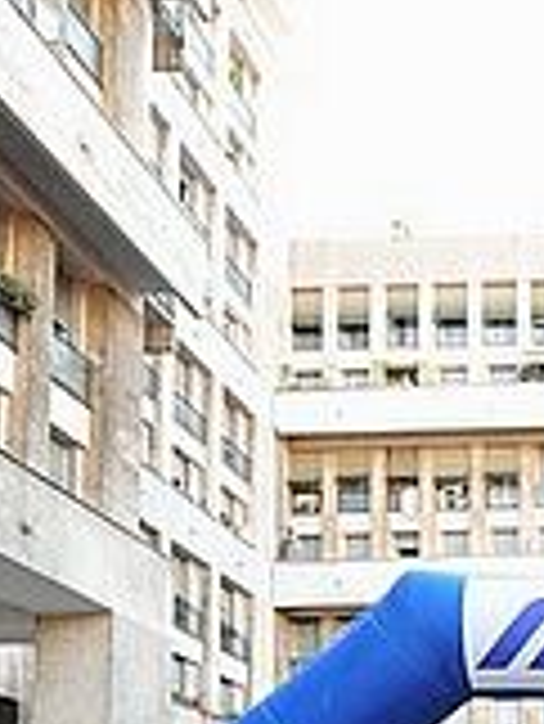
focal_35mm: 50
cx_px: 800
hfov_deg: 23.6
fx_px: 1046
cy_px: 861
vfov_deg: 32.0
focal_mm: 14
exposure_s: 1/400
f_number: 2.8
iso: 400
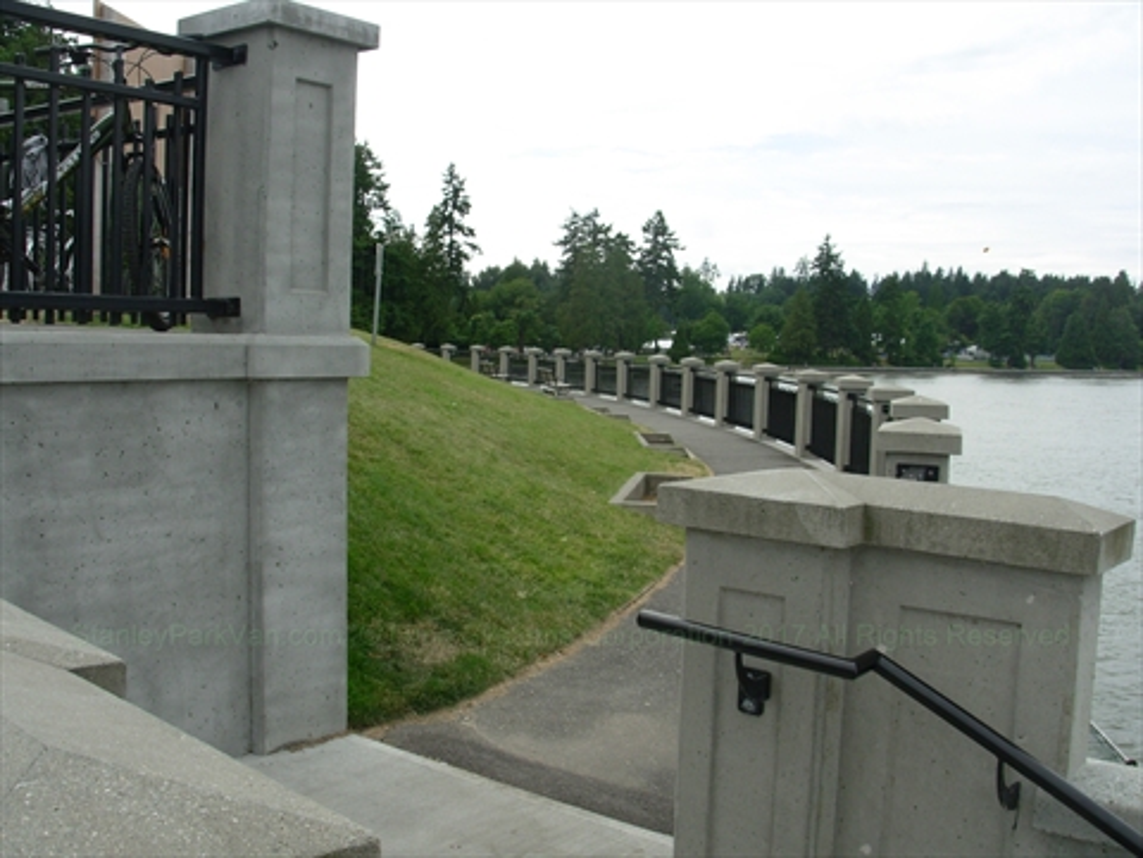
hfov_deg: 49.0
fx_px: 1255
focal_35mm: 38
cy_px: 429
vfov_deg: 37.7
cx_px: 572
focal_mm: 6.3
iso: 50
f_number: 4.9
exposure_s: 1/373
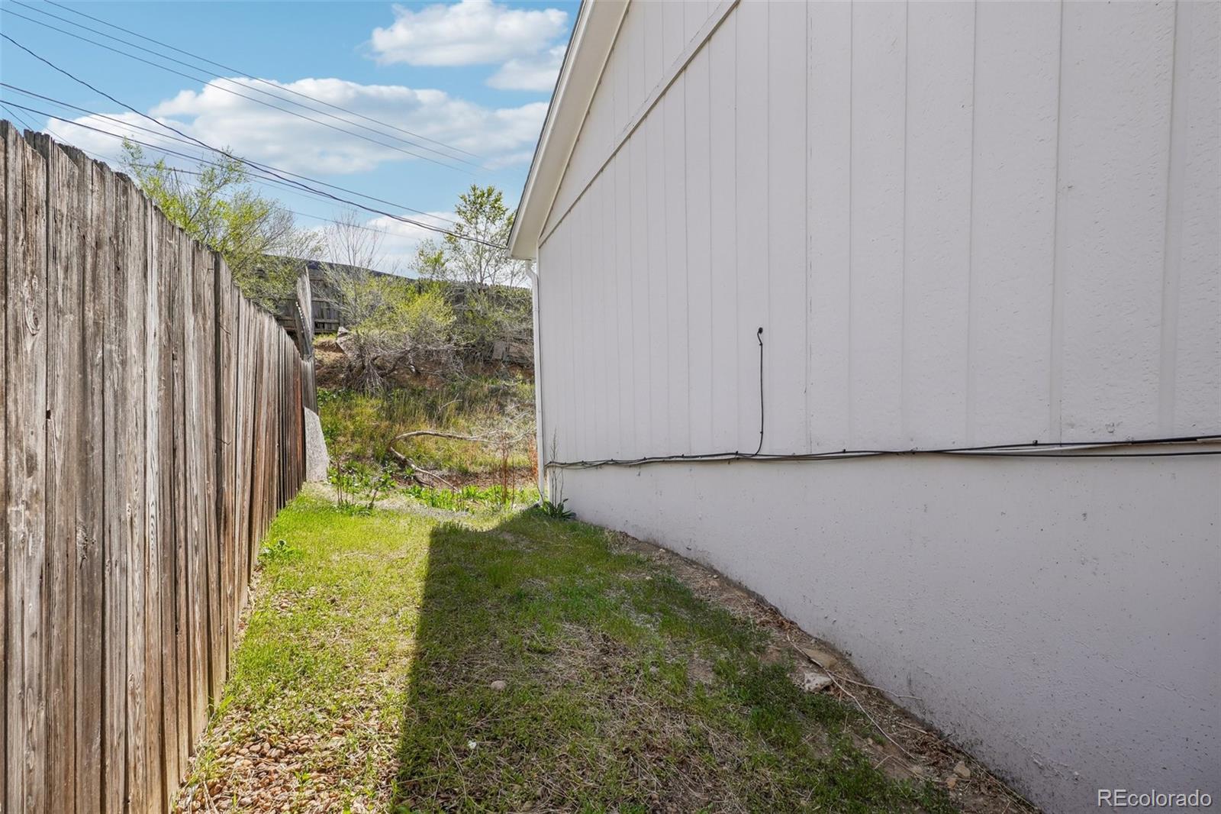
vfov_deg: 72.0
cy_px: 407
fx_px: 559
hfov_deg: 95.0
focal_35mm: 16
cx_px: 610
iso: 100
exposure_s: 1/250
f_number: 8
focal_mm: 11
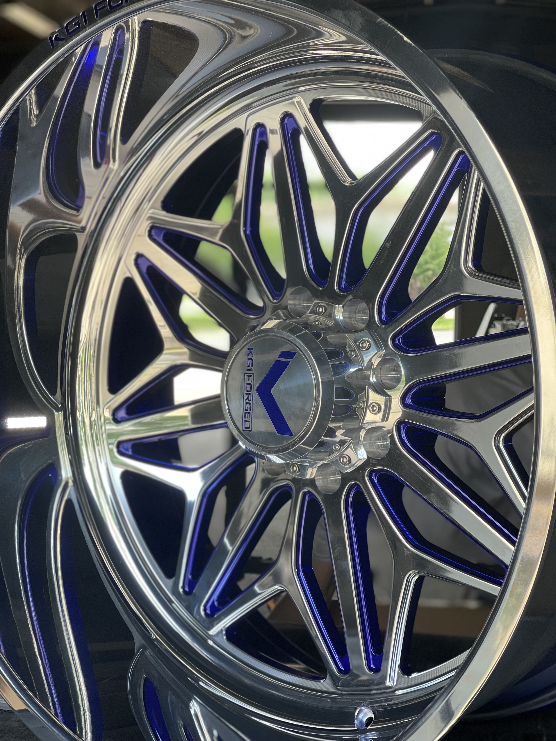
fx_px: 1371
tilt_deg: -3.9
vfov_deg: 30.3
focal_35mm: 64
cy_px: 370
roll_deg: -1.0
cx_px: 278
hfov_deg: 22.9
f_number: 2.2
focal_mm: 7.5
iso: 80
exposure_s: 1/120
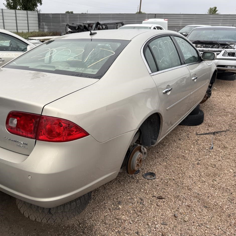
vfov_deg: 55.6
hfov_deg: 55.1
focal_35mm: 29
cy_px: 116
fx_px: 224
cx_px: 92
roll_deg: -1.6
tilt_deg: -19.8
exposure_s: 1/722
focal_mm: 6.76
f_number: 1.78
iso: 80
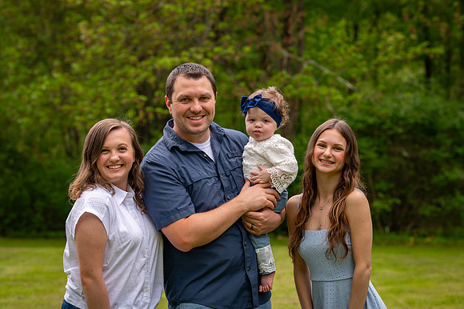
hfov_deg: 17.0
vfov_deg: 11.4
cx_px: 262
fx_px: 1548
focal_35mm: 120
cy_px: 127
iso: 400
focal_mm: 102
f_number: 5
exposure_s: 1/800
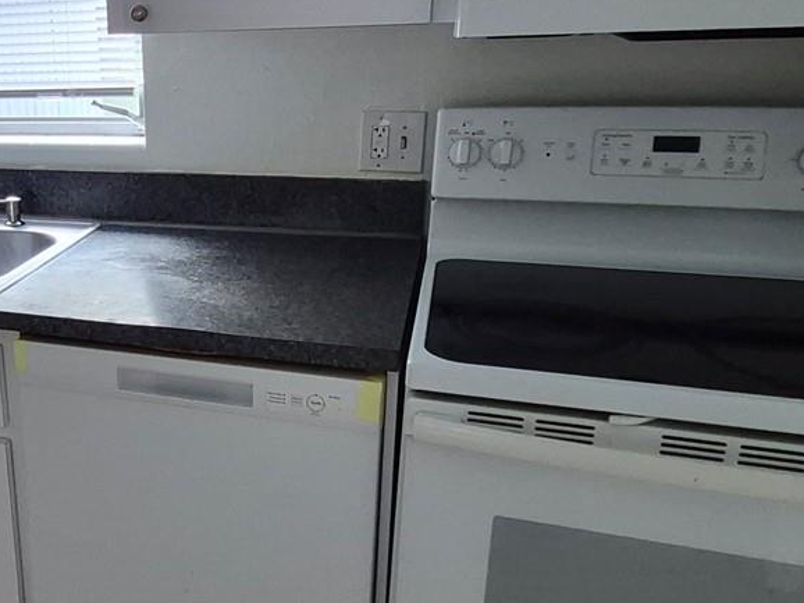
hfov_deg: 47.0
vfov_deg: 39.6
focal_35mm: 36
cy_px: 270
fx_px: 836
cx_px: 104
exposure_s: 1/60
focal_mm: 1.74
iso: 400
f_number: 2.2
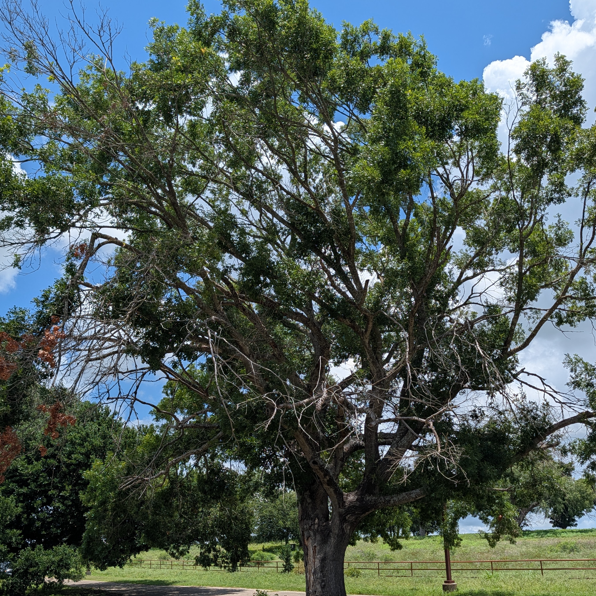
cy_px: 370
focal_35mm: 32
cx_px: 310
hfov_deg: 51.1
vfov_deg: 50.6
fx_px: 623
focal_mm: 6.9
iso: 20
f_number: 1.68
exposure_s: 1/1294
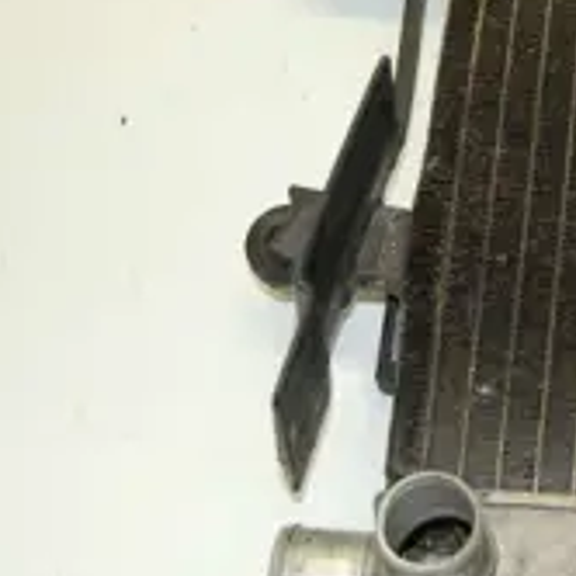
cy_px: 128
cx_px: 703
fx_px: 2353
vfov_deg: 13.9
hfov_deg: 13.5
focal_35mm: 125
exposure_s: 1/60
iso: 400
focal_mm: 30
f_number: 4.2
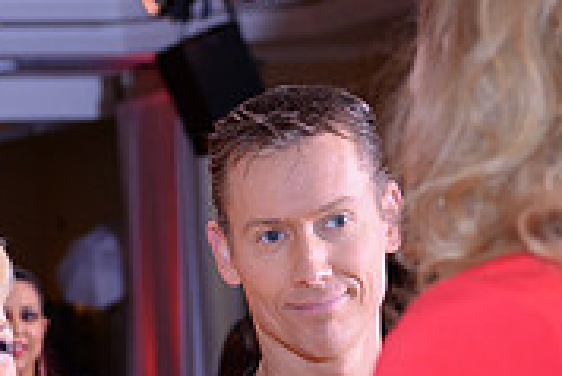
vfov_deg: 7.5
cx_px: 182
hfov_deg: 11.5
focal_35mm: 179
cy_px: 676
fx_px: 2797
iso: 1250
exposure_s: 1/250
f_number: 4.5
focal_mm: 55
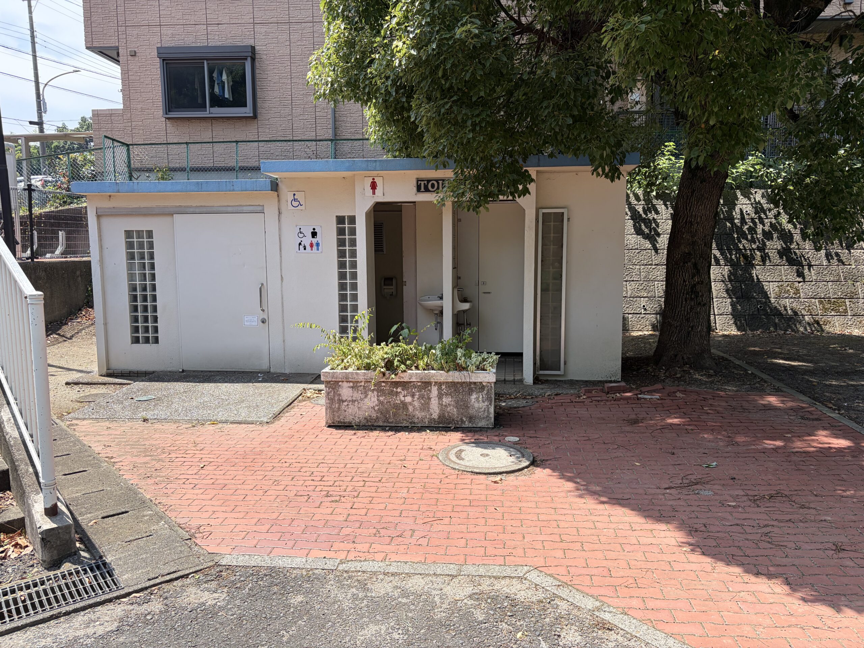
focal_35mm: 26
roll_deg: +1.0
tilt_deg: -6.2
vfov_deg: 53.1
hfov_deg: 67.3
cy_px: 324
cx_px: 432
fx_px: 649
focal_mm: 5.96
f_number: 1.6
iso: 50
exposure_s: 1/1550
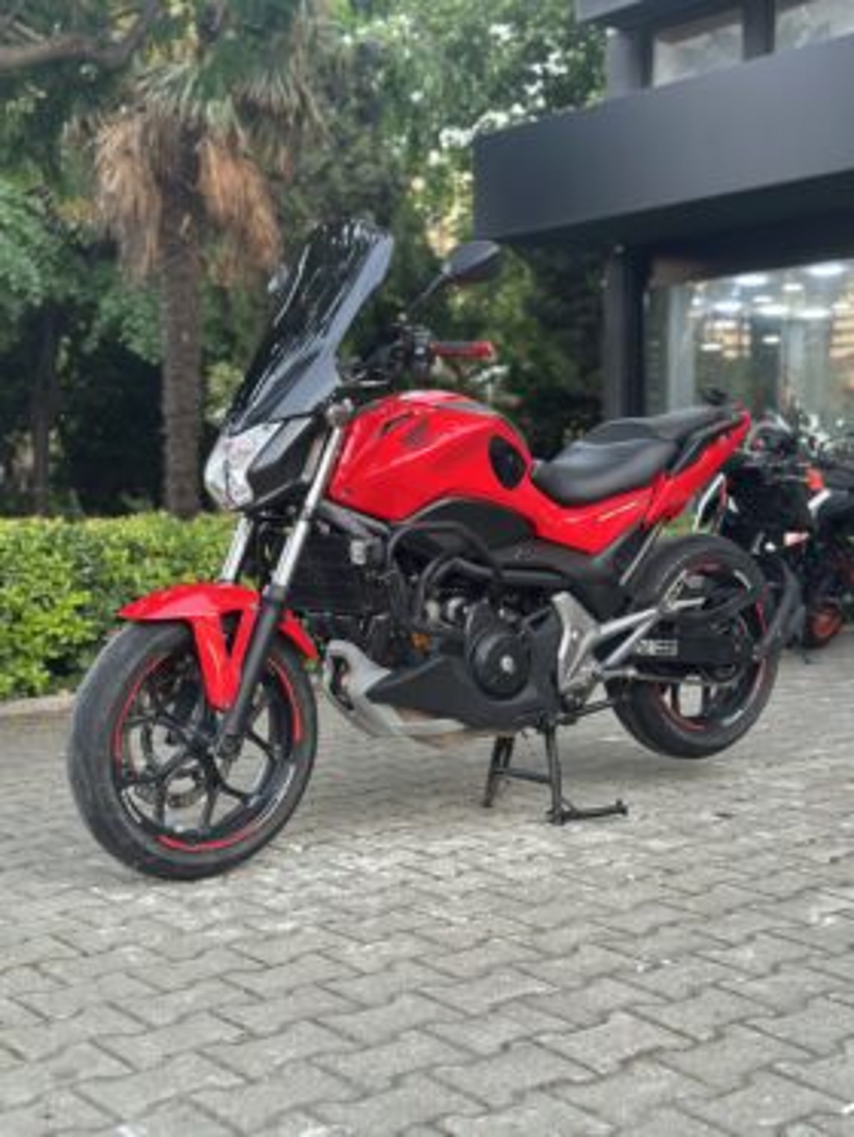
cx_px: 427
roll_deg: +0.4
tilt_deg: -2.5
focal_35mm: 48
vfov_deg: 39.6
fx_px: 1578
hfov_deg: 30.3
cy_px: 568
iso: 125
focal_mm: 6.86
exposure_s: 1/114
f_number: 1.78
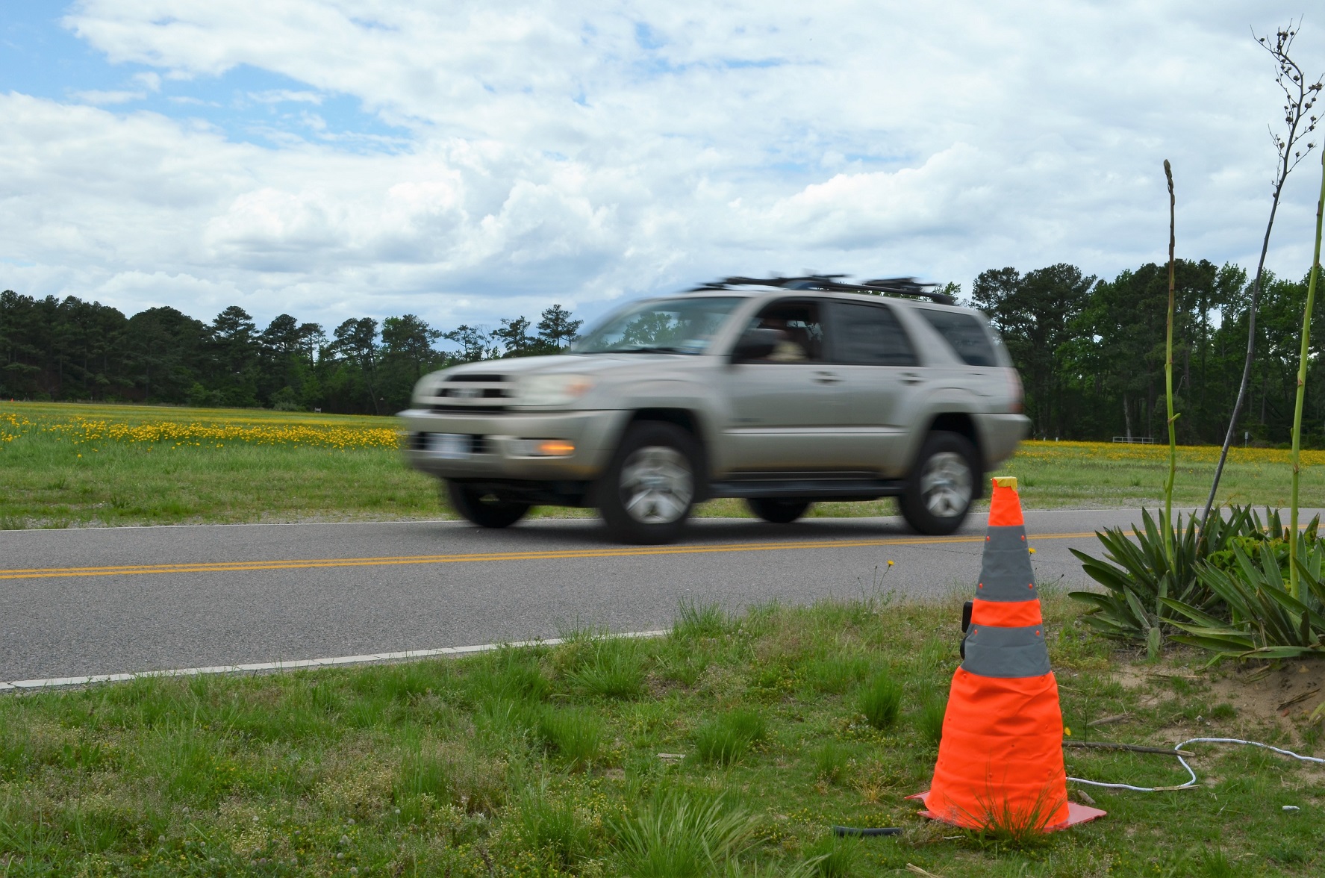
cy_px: 439
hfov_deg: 45.0
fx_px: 1598
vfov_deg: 30.7
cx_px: 662
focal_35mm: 44
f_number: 20
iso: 100
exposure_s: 1/60
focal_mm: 29
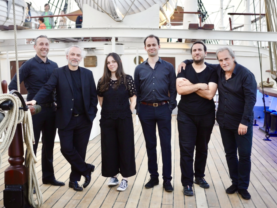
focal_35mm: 54
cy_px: 108
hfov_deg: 35.5
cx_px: 129
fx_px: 432
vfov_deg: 27.0
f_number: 1.8
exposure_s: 1/60
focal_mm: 25
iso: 320
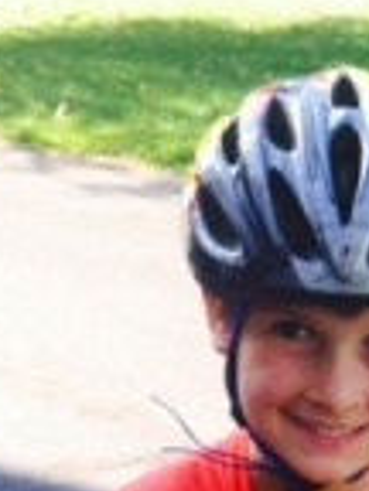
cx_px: 413
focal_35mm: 130
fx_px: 1848
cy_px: 837
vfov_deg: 13.8
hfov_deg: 11.2
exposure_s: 1/159
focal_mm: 3.85
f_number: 2.8
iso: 80
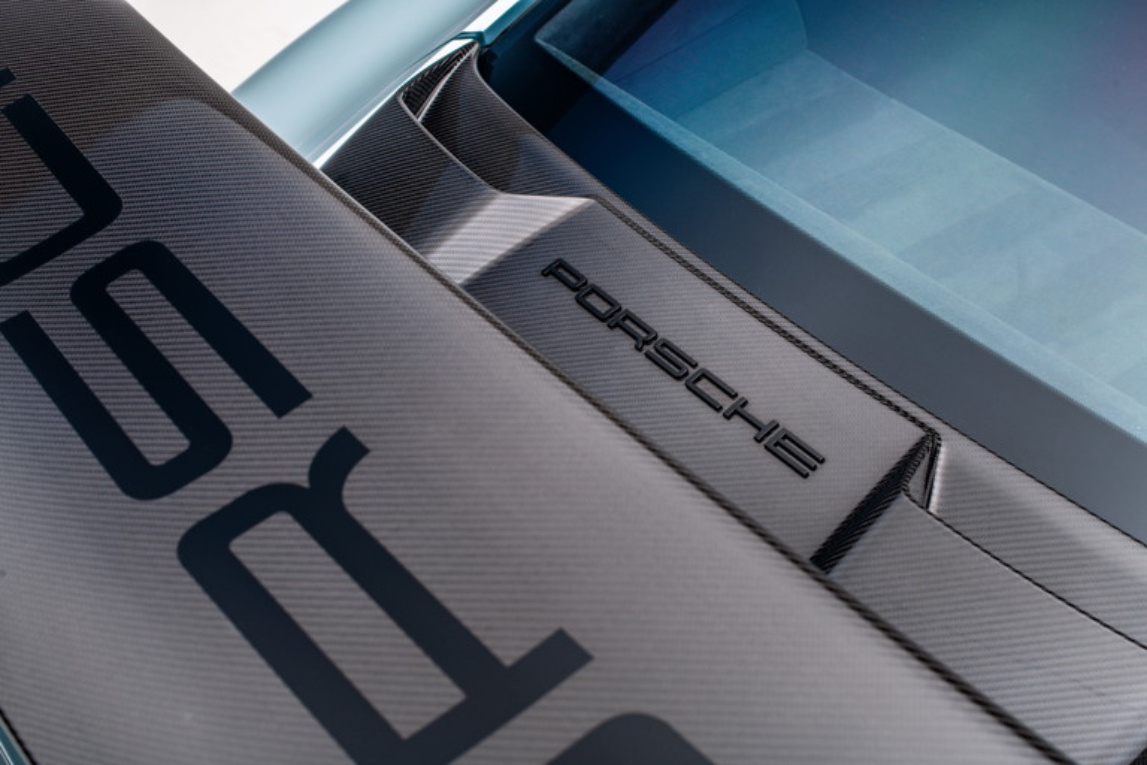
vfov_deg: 27.0
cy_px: 382
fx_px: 1593
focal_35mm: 50
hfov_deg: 39.6
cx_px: 574
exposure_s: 1/160
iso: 100
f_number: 10
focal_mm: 50
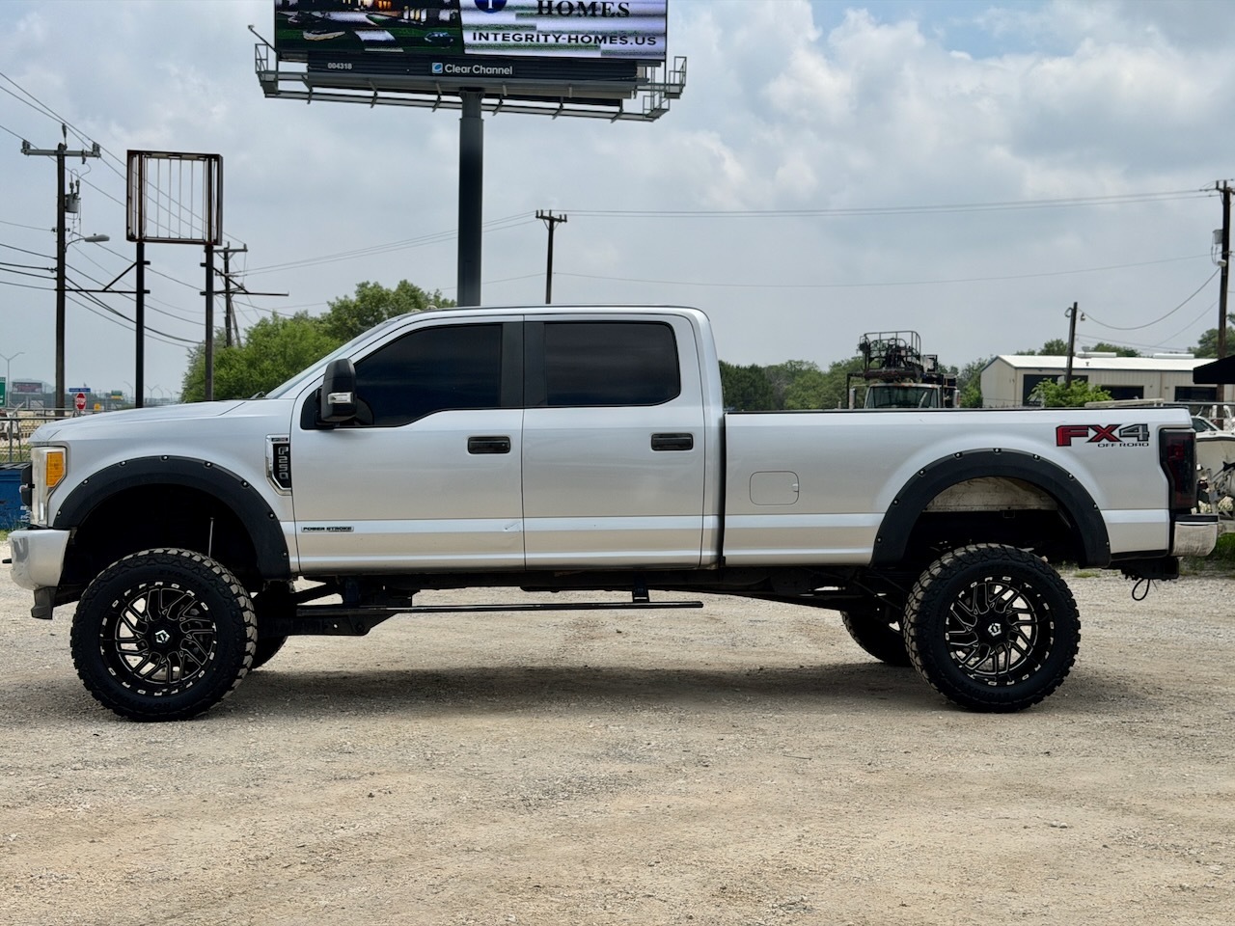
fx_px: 1713
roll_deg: -1.4
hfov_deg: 39.7
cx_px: 618
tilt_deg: -1.8
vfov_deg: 30.3
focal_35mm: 48
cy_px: 463
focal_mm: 6.76
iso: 64
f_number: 1.78
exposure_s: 1/8772
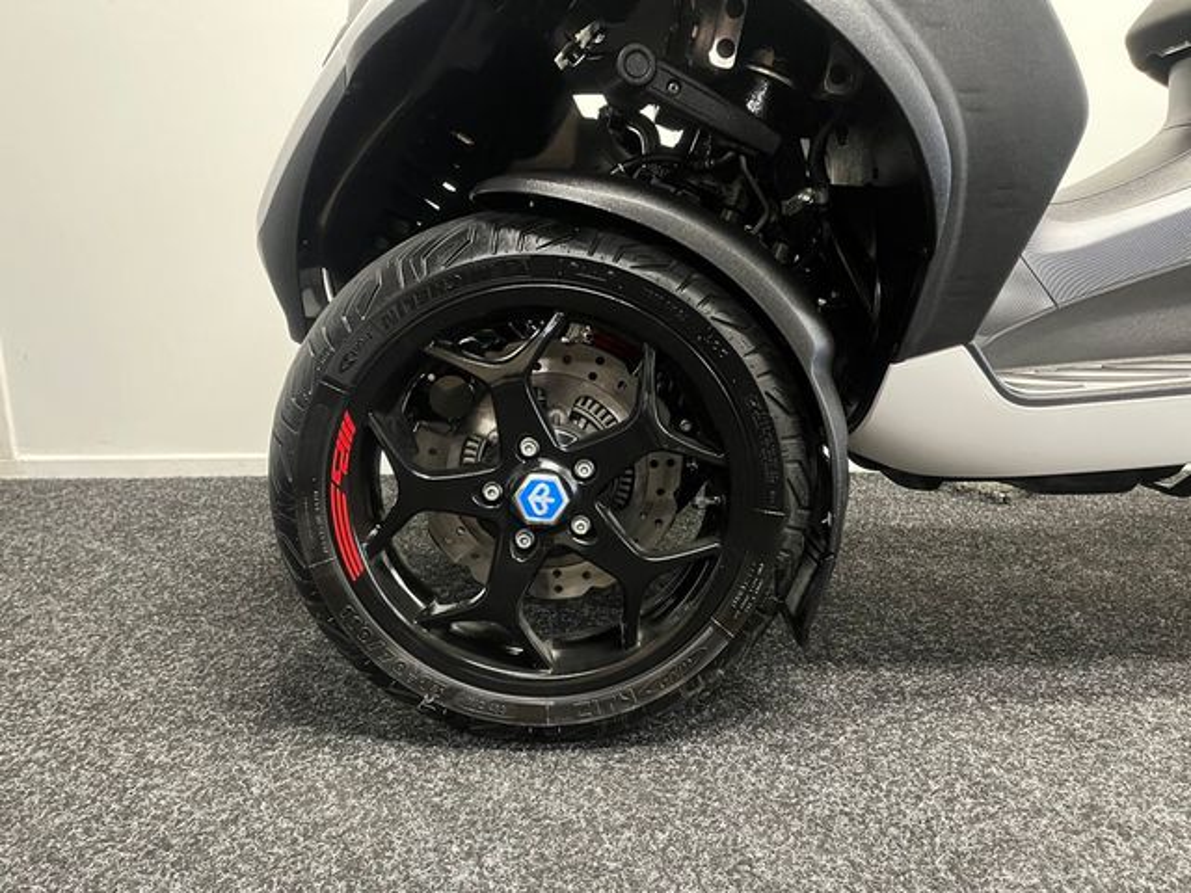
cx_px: 596
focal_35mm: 26
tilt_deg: -13.0
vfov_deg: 53.1
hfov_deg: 67.3
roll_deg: +0.9
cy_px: 446
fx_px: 895
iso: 640
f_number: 1.6
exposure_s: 1/33
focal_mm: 5.1
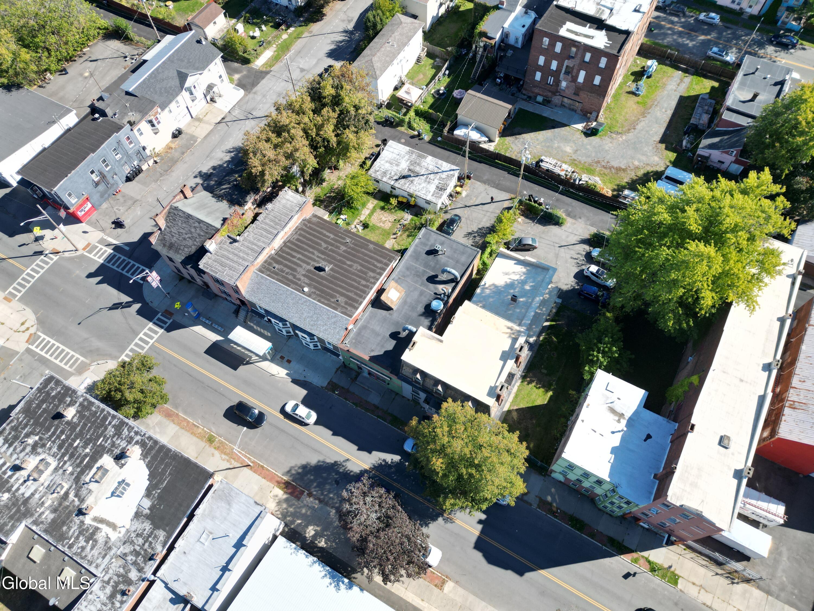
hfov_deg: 71.6
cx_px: 407
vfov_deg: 56.8
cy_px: 306
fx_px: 564
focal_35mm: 24
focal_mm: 6.72
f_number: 1.7
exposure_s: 1/2000
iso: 120
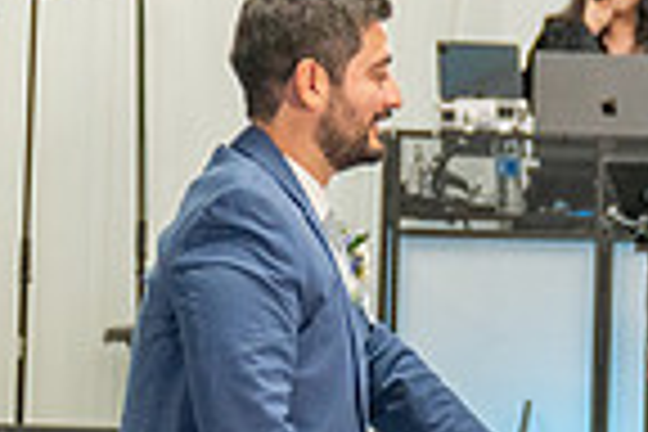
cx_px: 823
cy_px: 478
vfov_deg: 4.5
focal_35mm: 302
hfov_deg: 6.8
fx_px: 5436
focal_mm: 51
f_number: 2.8
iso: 640
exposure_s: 1/125
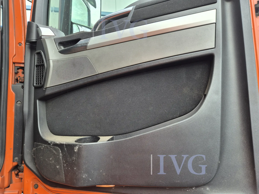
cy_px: 97
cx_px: 130
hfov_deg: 73.9
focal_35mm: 23
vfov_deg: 58.9
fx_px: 172
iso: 25
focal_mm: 5.4
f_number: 1.8
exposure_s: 1/325
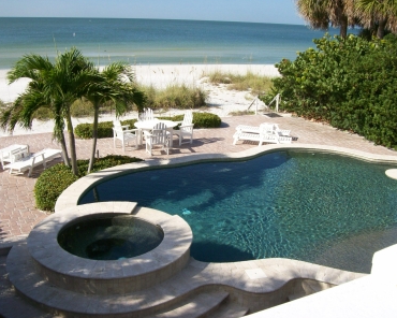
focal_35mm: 38
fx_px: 446
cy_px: 158
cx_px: 192
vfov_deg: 39.2
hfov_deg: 47.9
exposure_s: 1/579
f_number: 4.8
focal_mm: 6
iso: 80
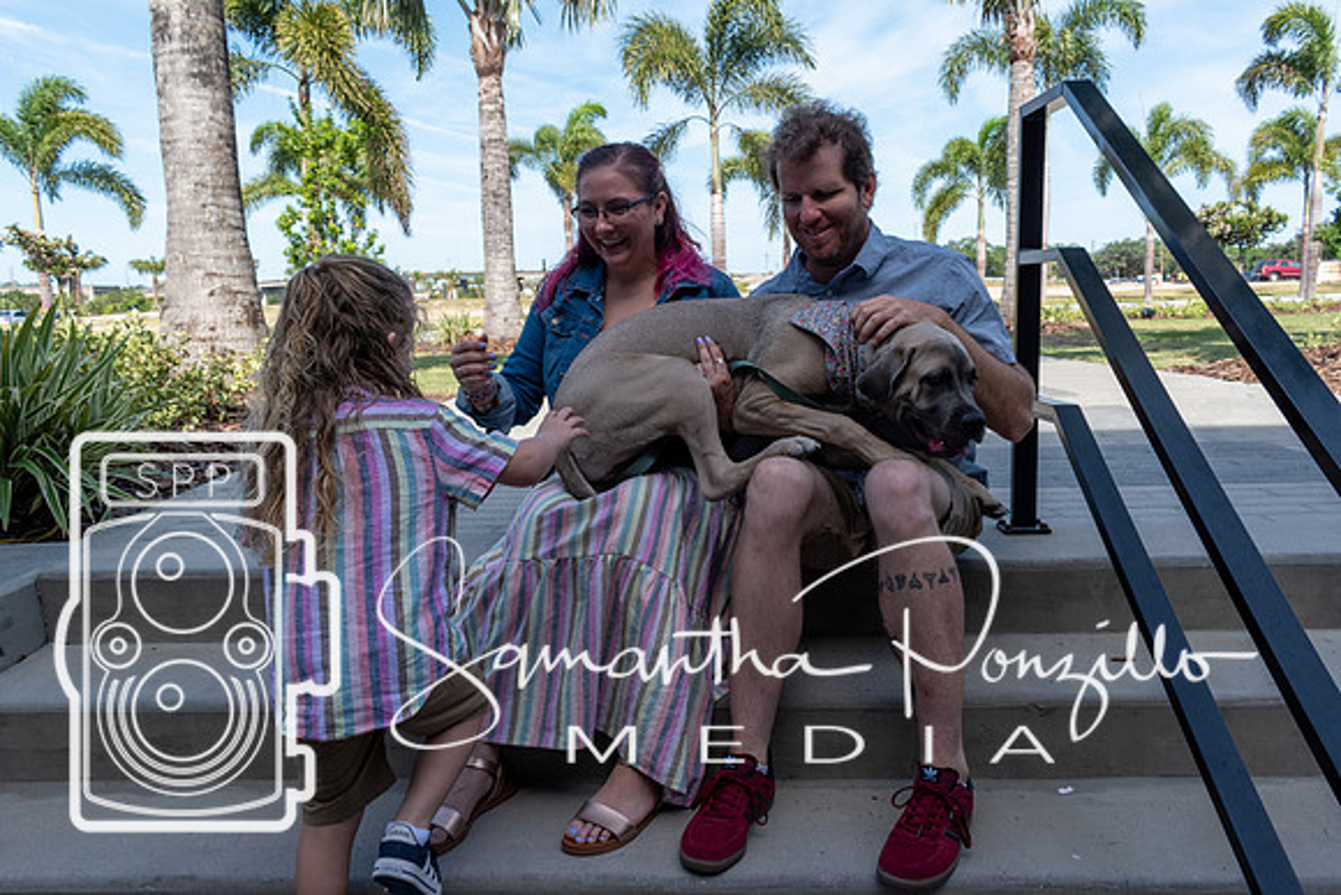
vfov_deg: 48.0
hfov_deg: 67.4
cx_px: 670
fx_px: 1006
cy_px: 448
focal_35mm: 27
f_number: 9
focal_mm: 18
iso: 200
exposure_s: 1/320
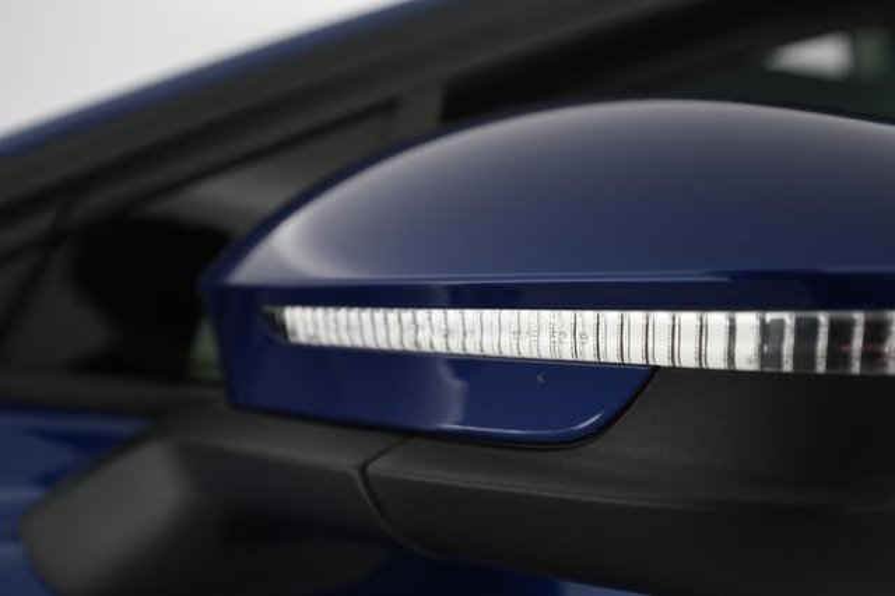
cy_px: 298
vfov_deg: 46.4
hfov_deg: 65.5
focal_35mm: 28
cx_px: 448
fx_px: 696
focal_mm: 28
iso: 1600
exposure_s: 1/100
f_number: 4
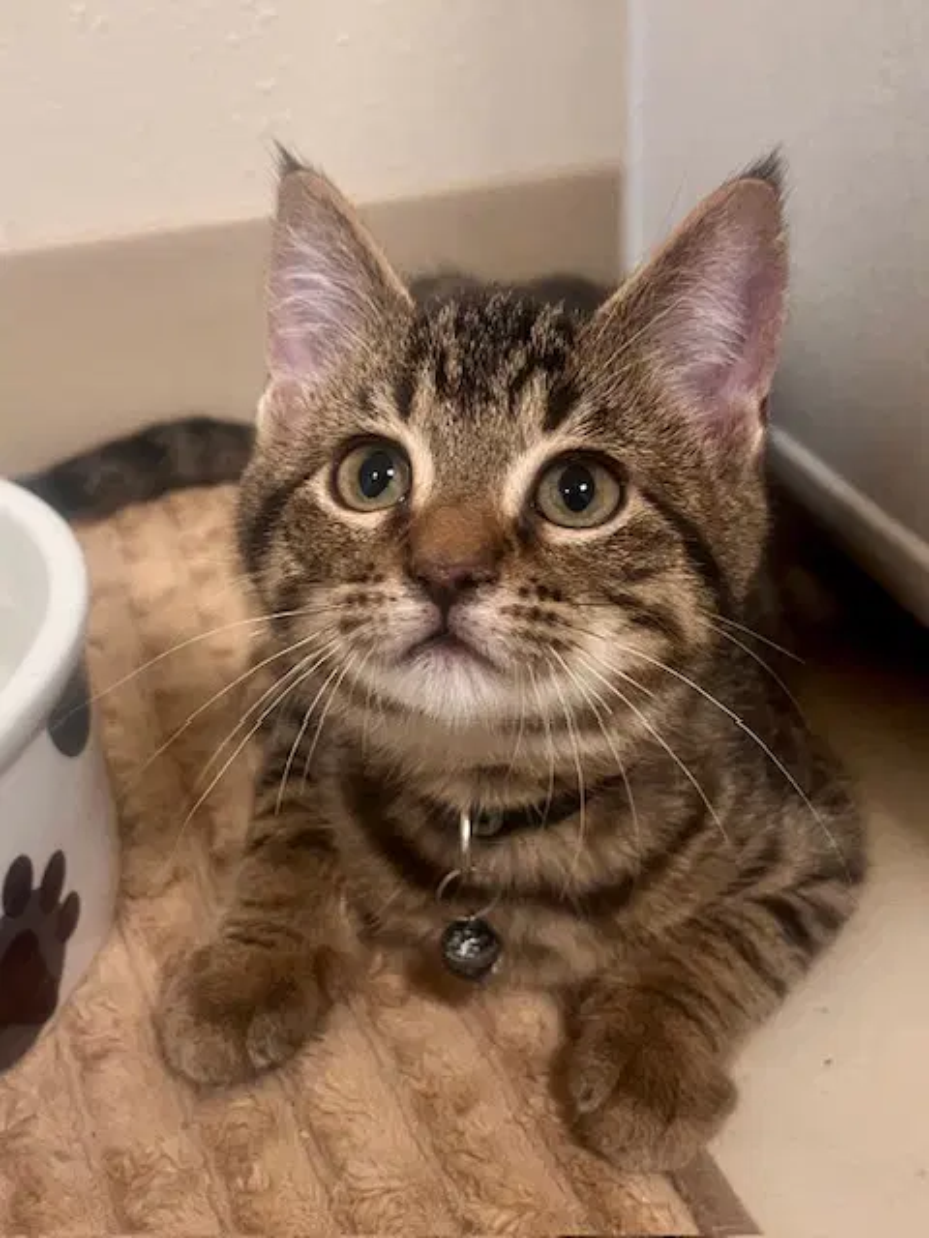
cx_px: 464
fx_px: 930
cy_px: 619
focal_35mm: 26
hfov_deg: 53.1
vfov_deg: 67.3
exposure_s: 1/60
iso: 200
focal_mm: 5.1
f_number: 1.6
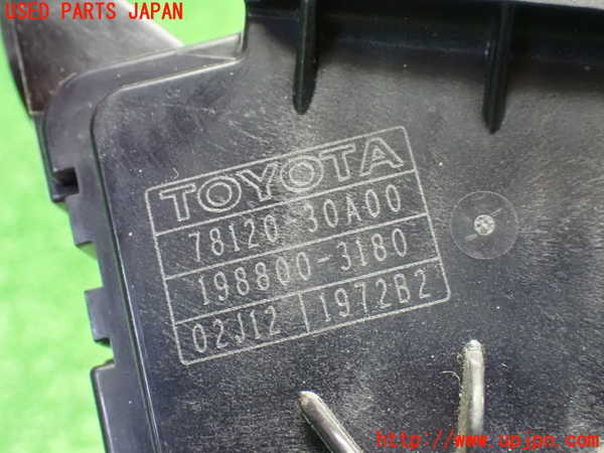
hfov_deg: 33.2
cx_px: 302
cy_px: 226
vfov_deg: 25.2
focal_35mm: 58
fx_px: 1012
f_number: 3.5
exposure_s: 1/30
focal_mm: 10.35
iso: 1600
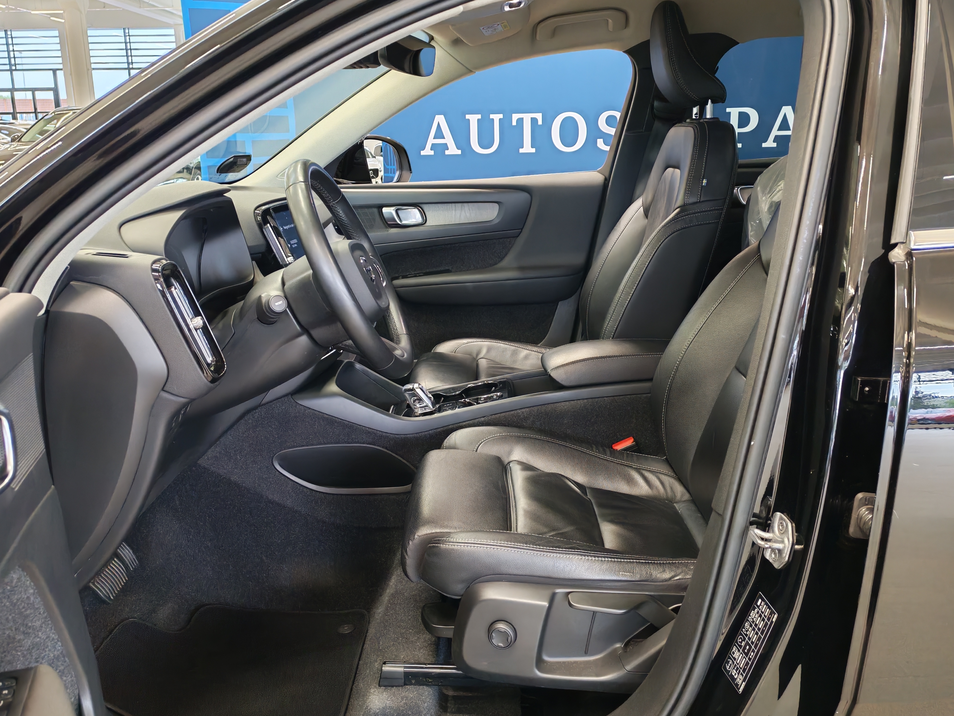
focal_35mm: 33
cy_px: 358
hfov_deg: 55.4
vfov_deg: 42.9
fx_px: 909
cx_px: 477
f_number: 1.9
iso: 708
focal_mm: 6.12
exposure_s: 1/100
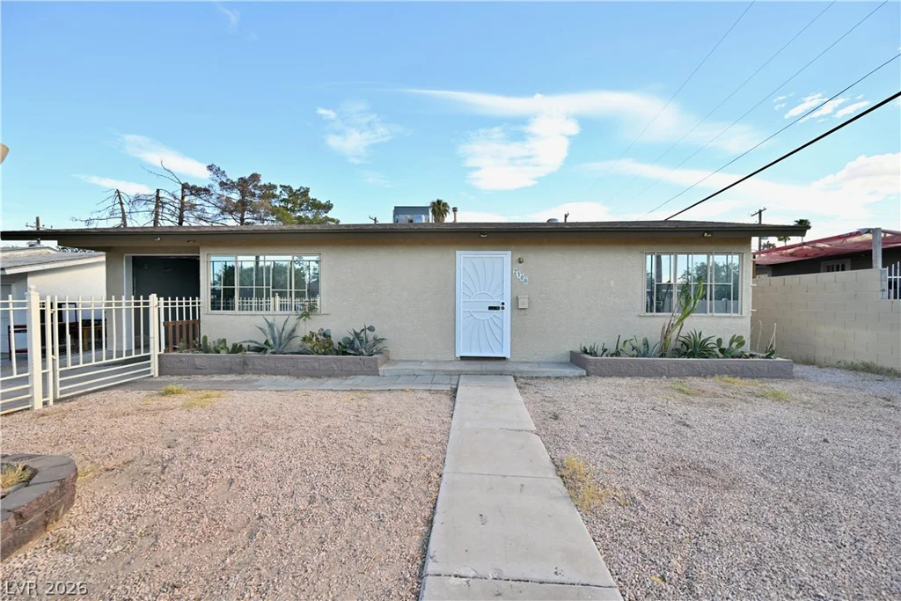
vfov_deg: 81.2
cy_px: 300
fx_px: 350
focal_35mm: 14
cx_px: 450
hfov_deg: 104.2
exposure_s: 1/60
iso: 100
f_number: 7.1
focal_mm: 14
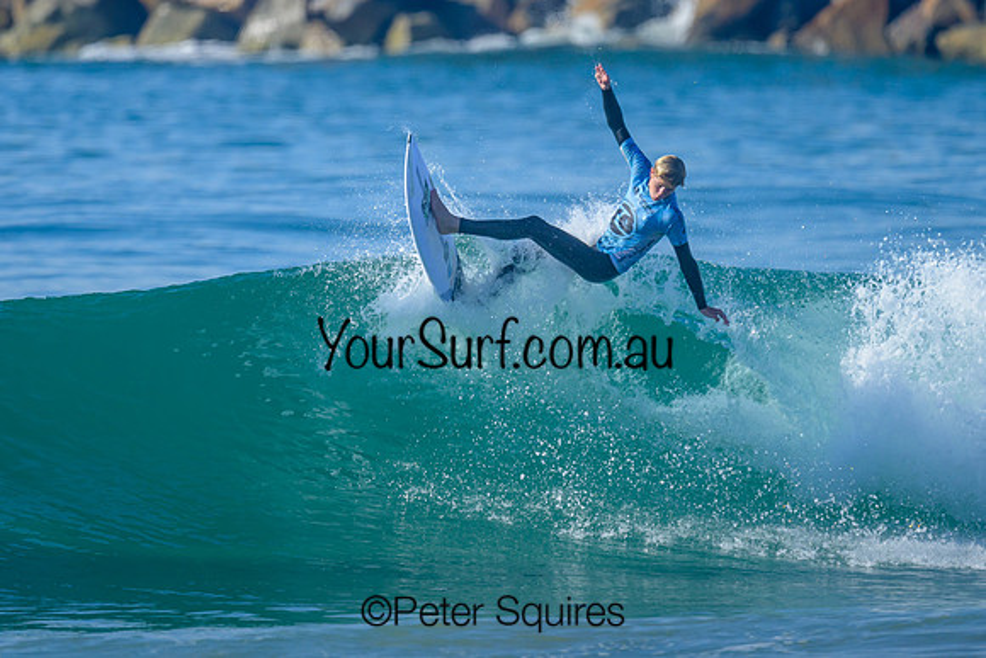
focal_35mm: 1098
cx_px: 495
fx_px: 30083
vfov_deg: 1.3
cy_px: 226
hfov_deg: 1.9
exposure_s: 1/2000
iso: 360
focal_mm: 800
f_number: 6.3
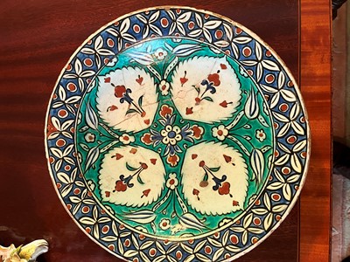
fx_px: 263
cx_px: 175
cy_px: 131
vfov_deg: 53.1
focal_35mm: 26
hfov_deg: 67.3
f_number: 1.6
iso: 400
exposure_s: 1/50
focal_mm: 5.1
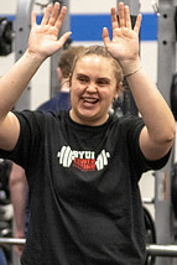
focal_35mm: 221
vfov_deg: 9.3
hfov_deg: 6.2
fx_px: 1627
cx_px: 68
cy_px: 193
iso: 6400
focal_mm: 70
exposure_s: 1/250
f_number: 2.8
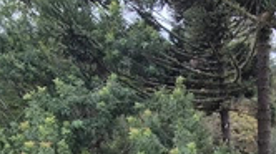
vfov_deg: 22.3
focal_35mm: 41
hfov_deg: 43.1
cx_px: 271
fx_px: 300
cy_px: 247
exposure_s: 1/662
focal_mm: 2.2
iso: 50
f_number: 2.2
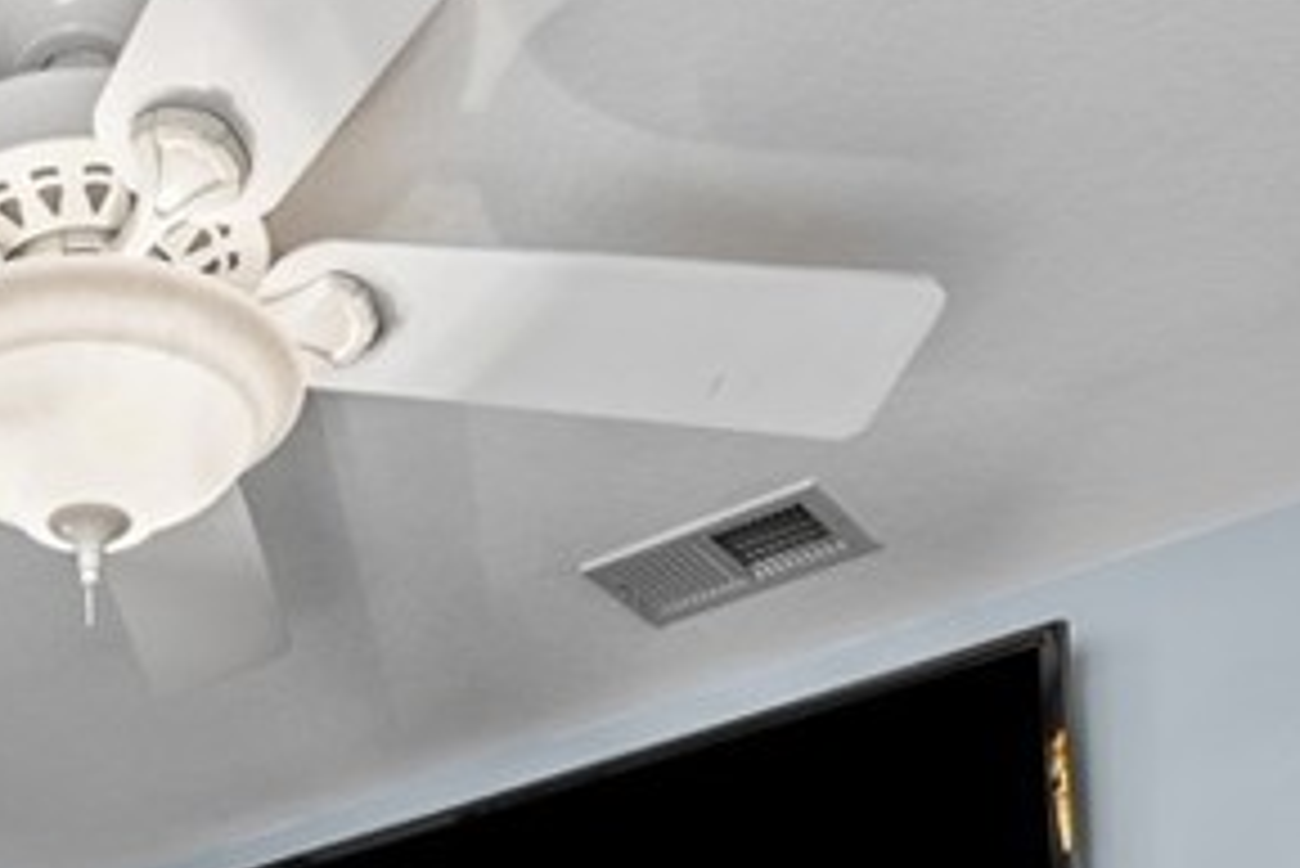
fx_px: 1662
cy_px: 1504
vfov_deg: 21.2
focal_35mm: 46
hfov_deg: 39.5
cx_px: 121
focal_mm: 13
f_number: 9
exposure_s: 1.3
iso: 100
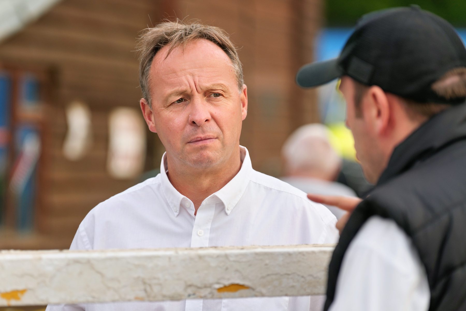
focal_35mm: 190
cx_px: 233
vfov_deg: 7.2
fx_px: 2459
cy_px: 156
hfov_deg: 10.8
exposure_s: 1/500
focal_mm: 190
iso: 400
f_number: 4
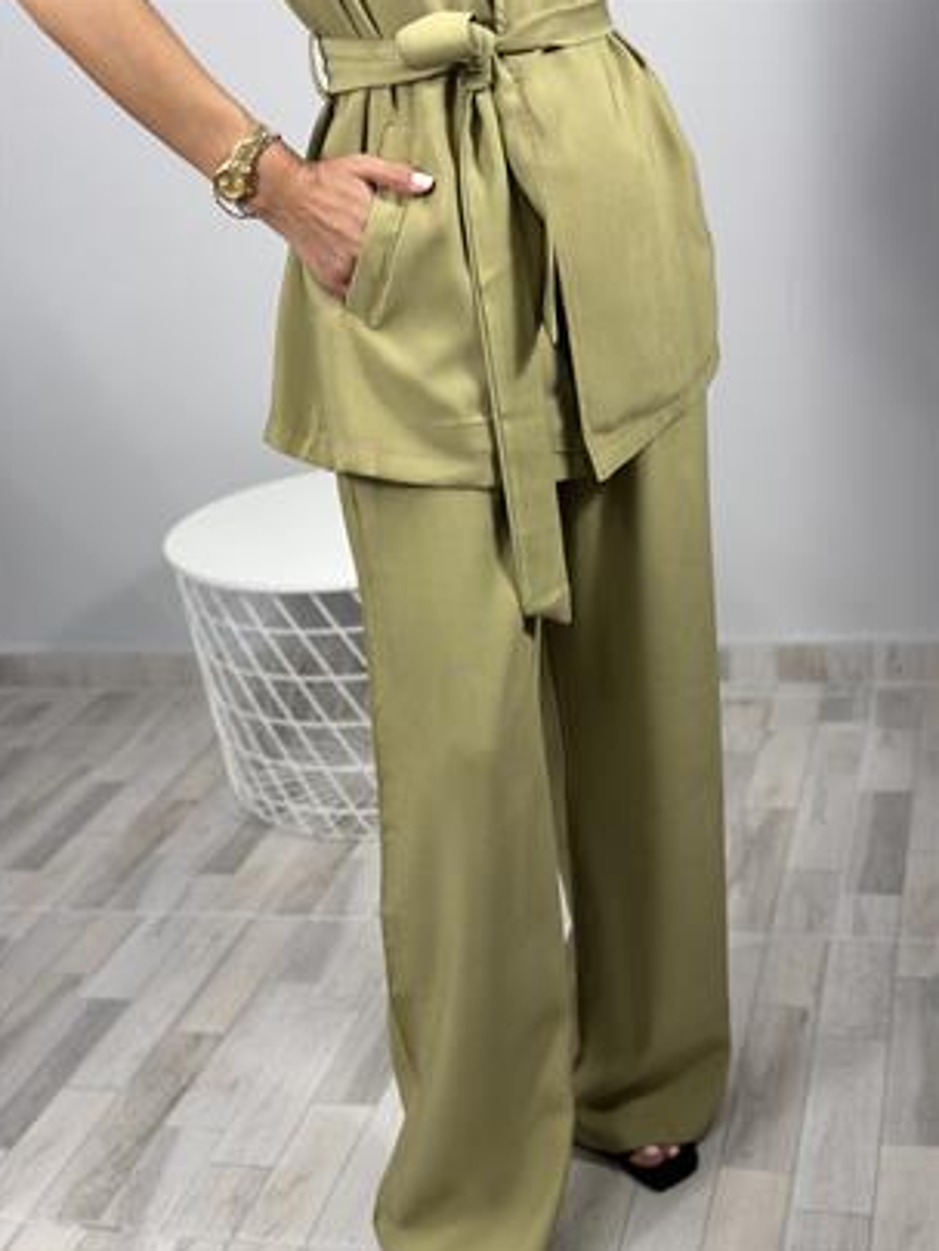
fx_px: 1771
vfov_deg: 38.9
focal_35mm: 49
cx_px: 466
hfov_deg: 29.7
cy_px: 622
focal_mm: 6.86
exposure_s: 1/100
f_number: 1.78
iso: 125
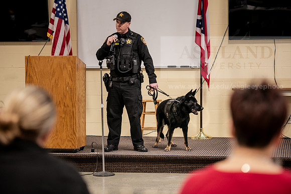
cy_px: 97
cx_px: 146
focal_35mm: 112
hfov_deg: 18.3
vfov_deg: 12.2
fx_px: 906
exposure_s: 1/200
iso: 1600
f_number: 3.2
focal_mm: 112
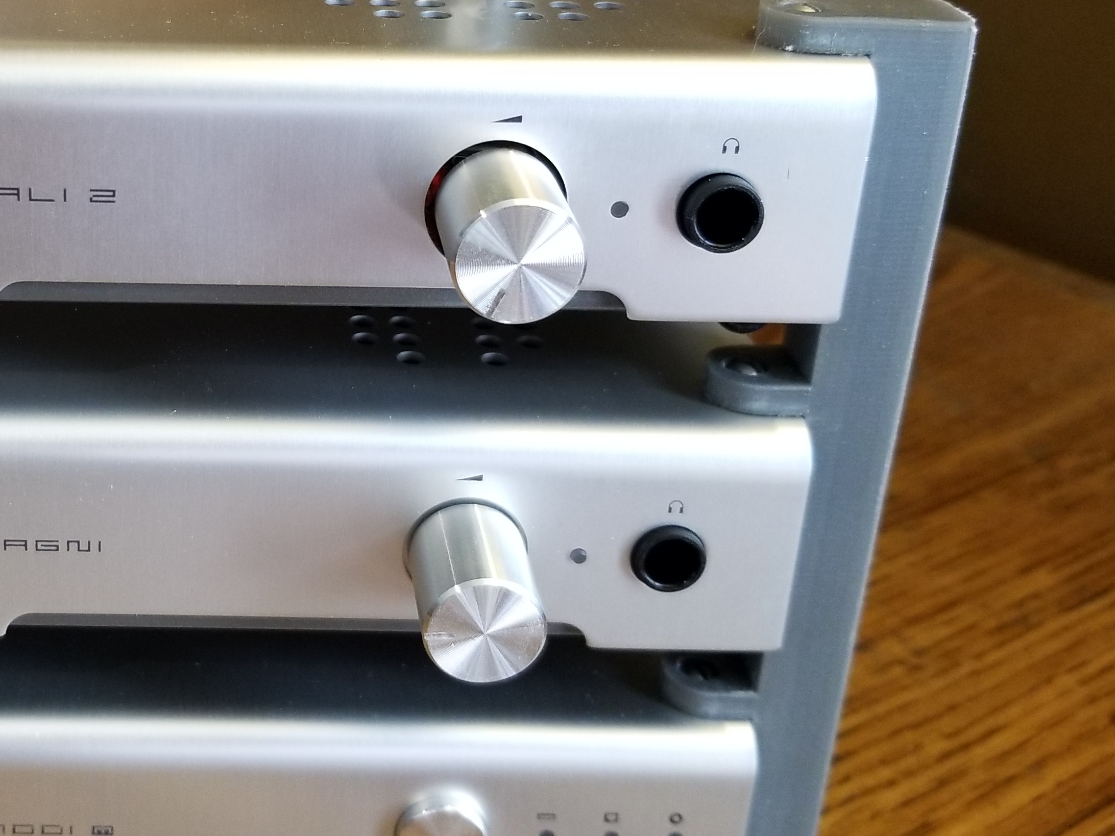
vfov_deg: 30.0
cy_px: 274
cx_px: 268
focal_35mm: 48
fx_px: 1546
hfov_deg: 38.5
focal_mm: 4.25
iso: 160
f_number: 1.7
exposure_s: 1/60
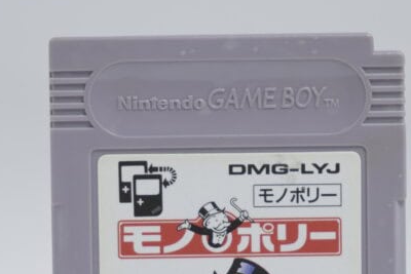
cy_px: 219
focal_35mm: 207
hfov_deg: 9.9
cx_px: 225
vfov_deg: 6.6
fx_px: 2364
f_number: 5.6
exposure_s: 1/6
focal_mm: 69
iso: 100
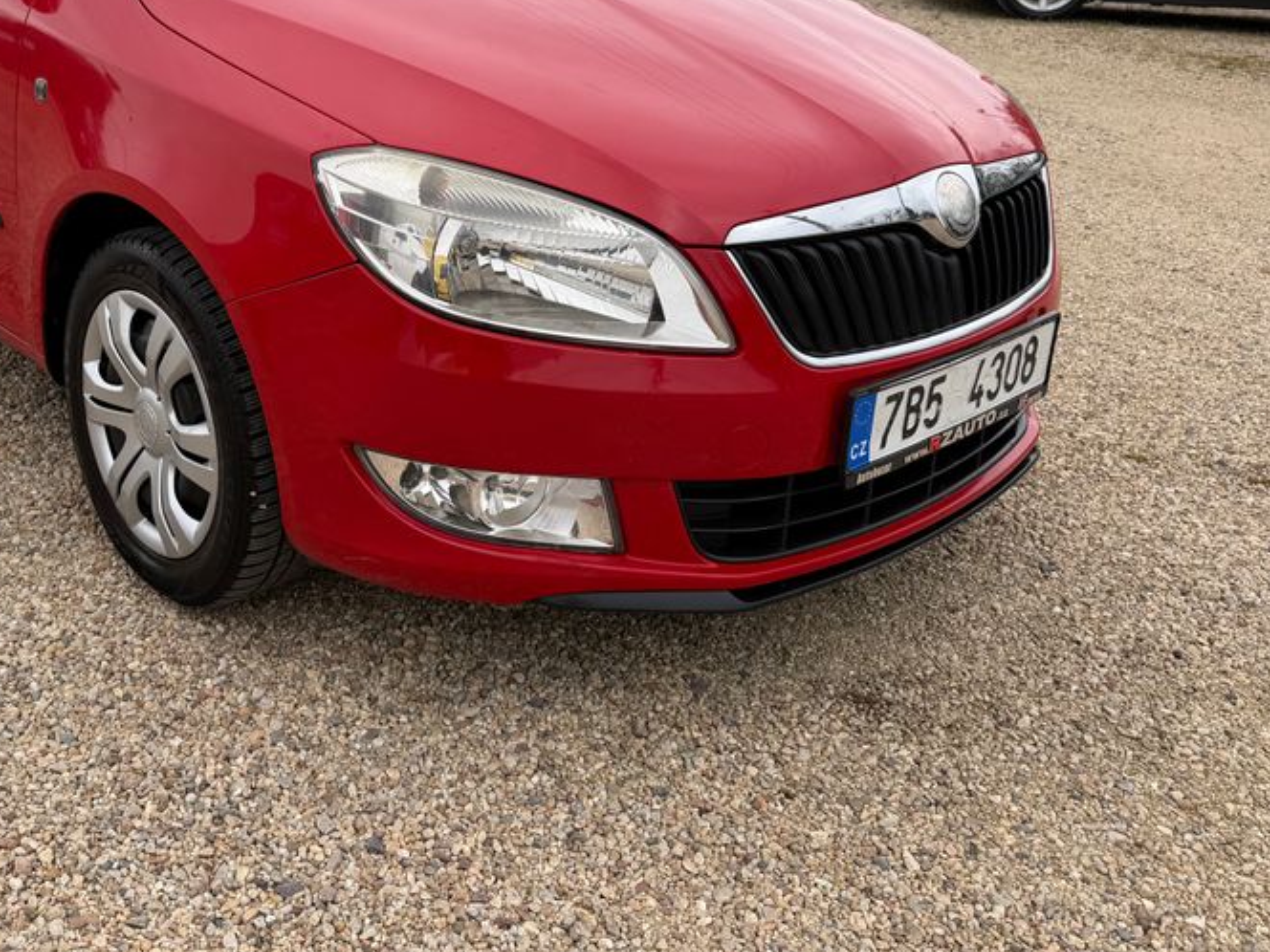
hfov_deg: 49.3
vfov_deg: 37.8
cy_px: 249
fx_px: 1357
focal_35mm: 37
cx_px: 430
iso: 80
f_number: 1.78
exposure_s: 1/1005
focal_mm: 6.76
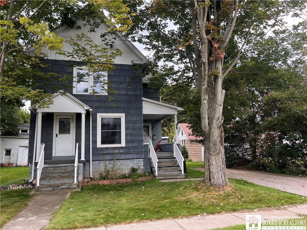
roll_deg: +1.9
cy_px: 115
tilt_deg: +7.8
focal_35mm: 26
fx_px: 231
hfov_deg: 67.3
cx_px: 154
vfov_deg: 53.1
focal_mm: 5.7
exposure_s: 1/144
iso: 40
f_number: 1.5
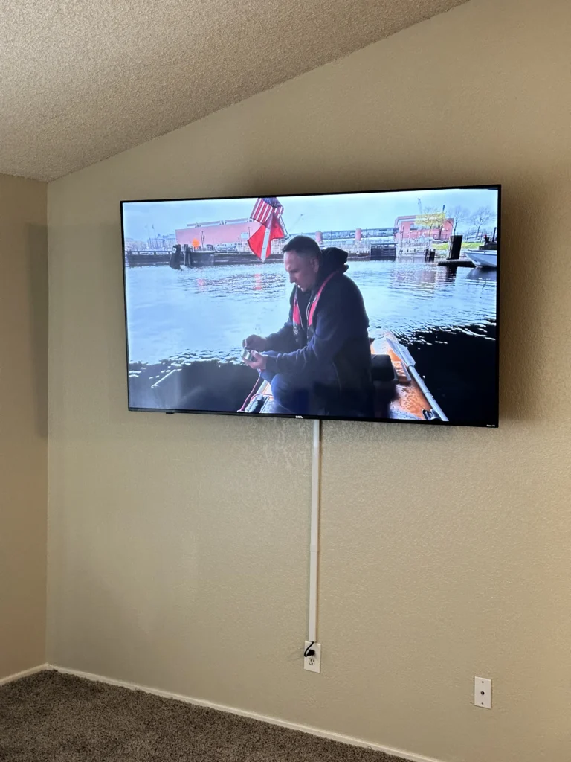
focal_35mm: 48
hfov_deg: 30.3
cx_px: 286
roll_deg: -1.1
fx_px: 1056
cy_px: 381
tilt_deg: -3.3
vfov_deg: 39.7
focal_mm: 6.86
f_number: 1.78
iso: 250
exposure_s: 1/60
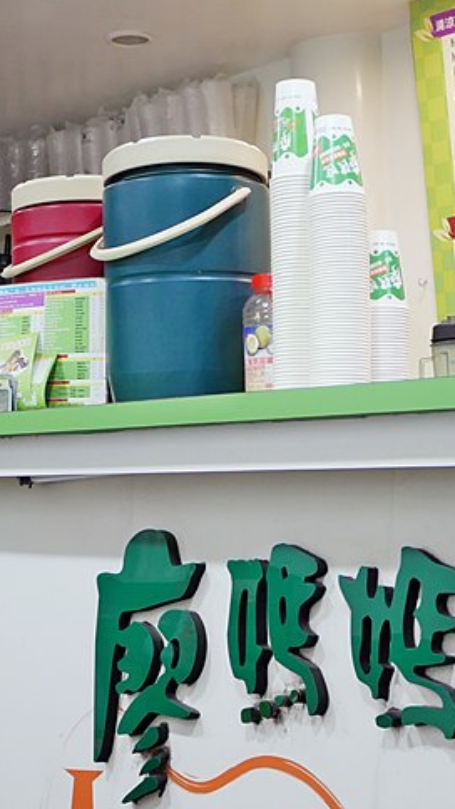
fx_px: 1352
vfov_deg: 33.0
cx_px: 316
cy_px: 554
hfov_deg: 19.0
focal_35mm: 63
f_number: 2.5
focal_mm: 14
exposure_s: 1/60
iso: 500
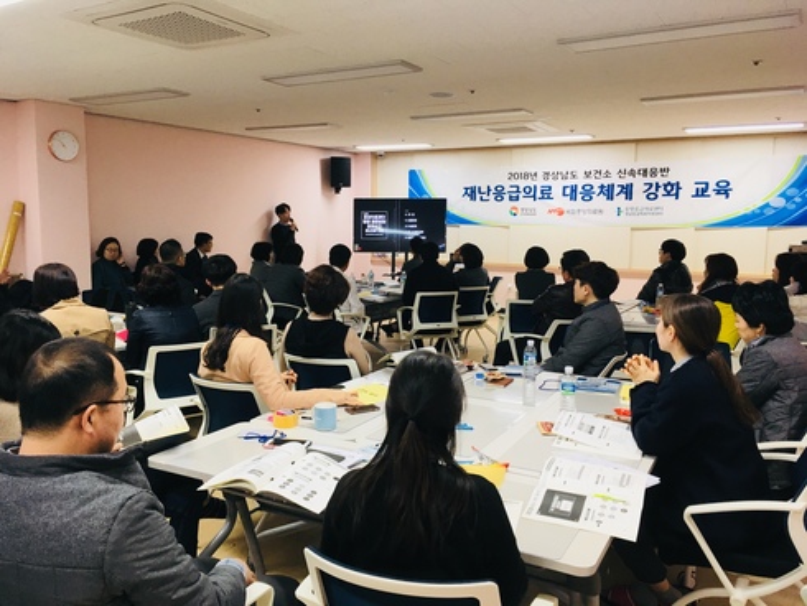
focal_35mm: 29
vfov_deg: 48.3
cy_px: 303
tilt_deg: -7.4
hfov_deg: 61.6
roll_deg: +1.0
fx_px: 676
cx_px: 404
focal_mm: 4.15
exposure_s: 1/30
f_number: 2.2
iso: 40
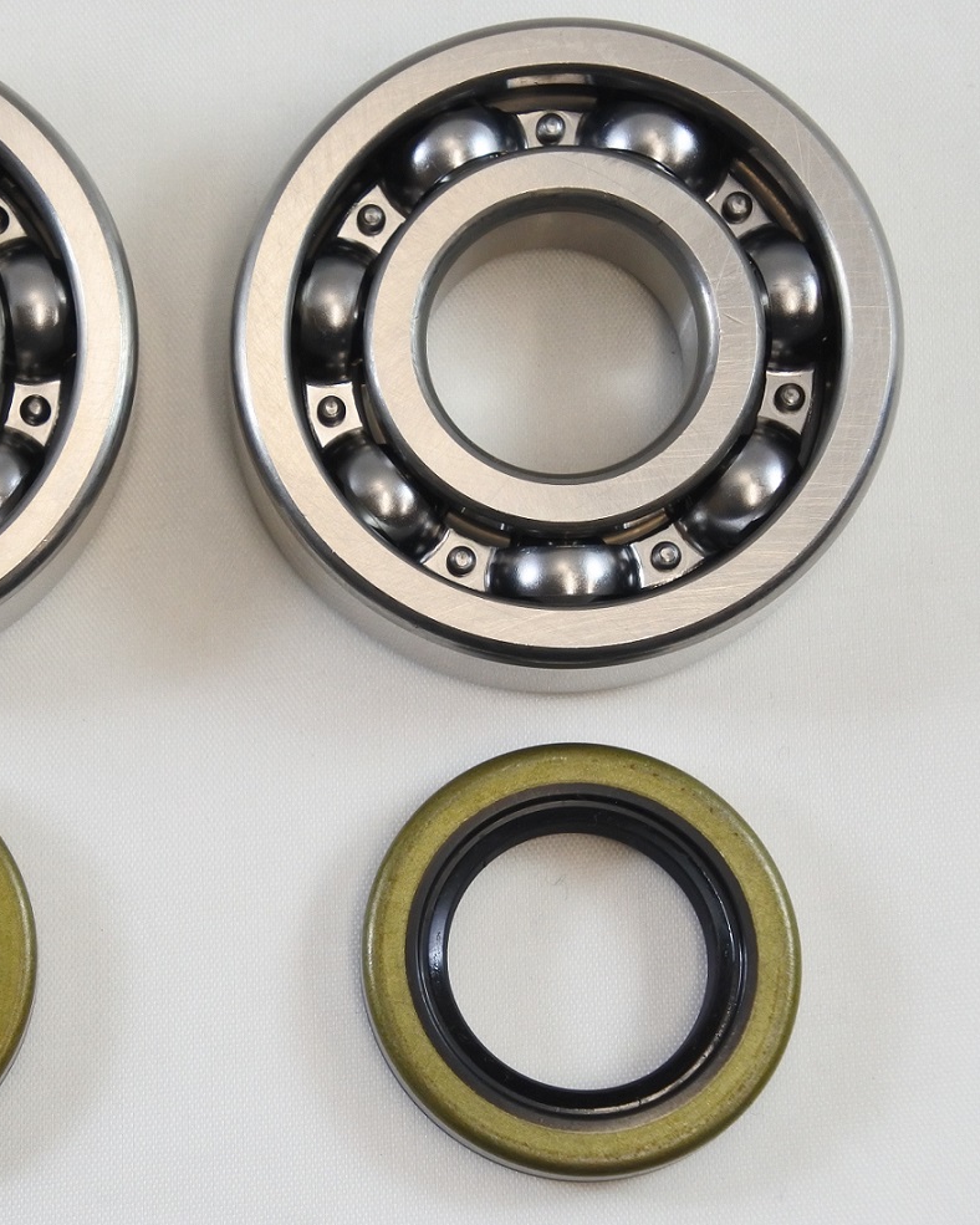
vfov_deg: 16.6
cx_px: 178
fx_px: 4206
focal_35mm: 116
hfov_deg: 13.2
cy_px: 603
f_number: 5.6
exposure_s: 1/125
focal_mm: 30
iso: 640
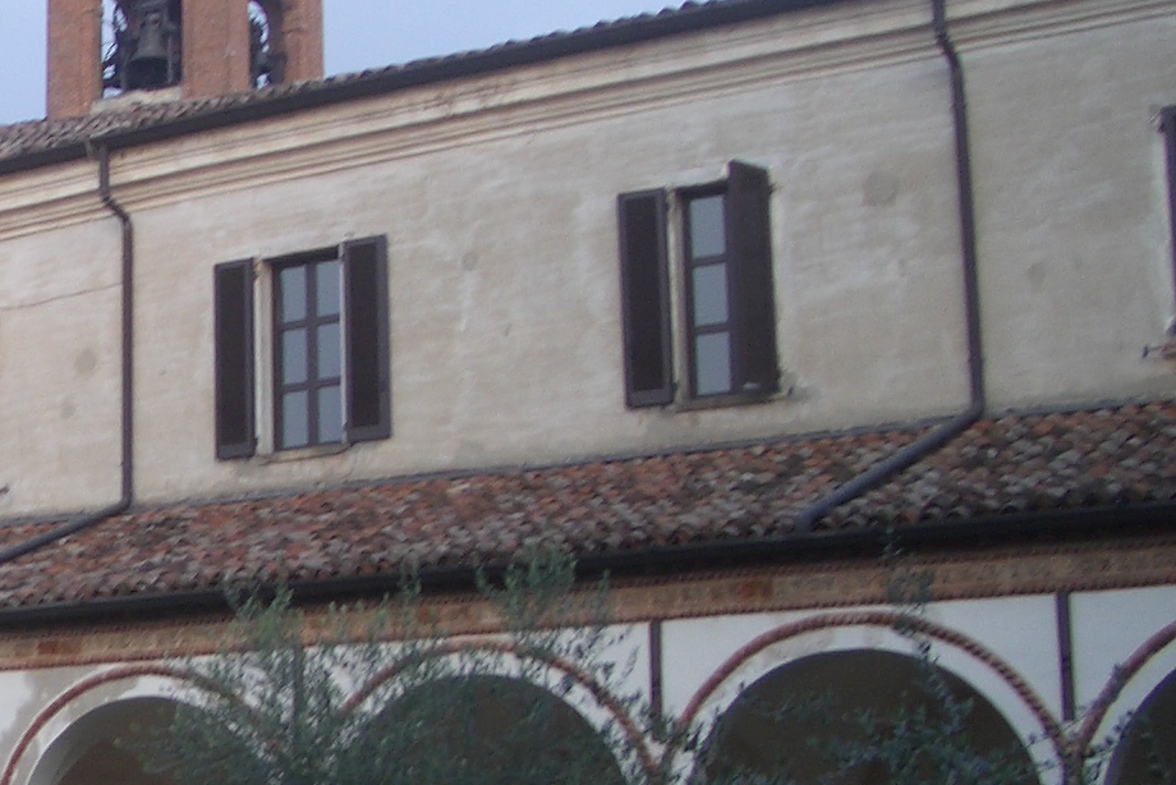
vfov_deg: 16.8
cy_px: 548
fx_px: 2647
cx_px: -74
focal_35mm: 81
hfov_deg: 23.7
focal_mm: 5.8
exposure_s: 1/100
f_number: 2.6
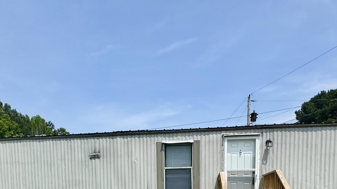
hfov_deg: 67.9
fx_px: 250
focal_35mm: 28
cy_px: 211
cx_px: 165
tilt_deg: -5.2
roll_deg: +0.0
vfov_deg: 35.2
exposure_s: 1/2584
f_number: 2.2
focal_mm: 2.22
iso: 50
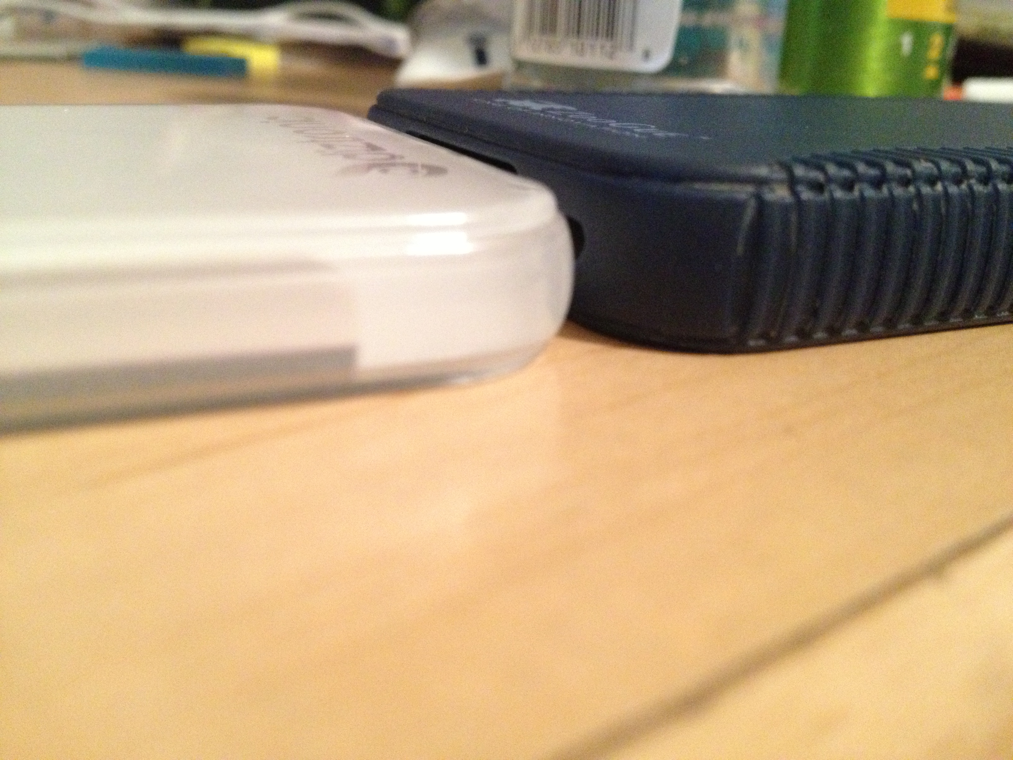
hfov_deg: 52.6
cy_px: 380
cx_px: 506
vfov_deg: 40.7
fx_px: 1024
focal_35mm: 35
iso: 640
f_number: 2.4
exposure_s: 1/15
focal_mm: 4.28
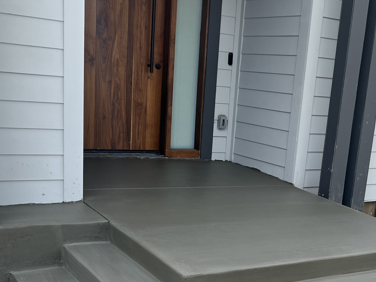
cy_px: 251
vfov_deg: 25.8
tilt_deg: -15.9
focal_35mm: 55
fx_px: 597
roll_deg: -4.9
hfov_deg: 34.6
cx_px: 253
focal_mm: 5.7
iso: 50
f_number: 1.5
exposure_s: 1/1009
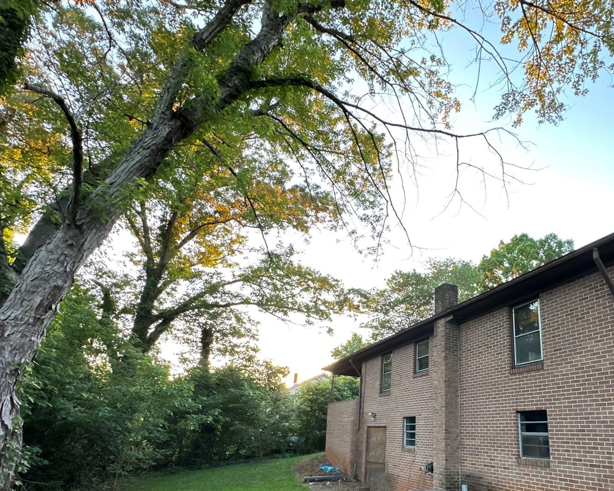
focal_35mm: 21
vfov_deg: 63.8
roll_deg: -2.2
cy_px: 329
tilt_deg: +15.6
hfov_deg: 75.7
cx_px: 398
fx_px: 382
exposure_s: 1/78
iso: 320
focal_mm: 2.22
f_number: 2.2
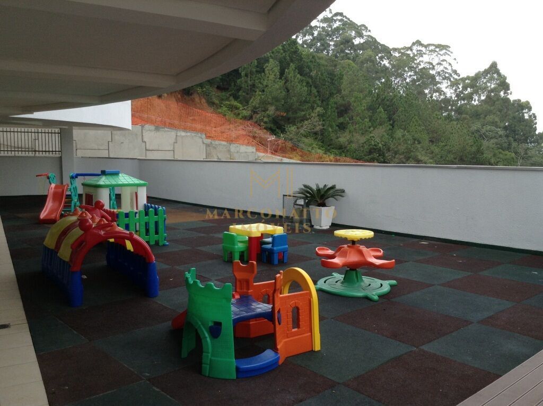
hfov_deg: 55.4
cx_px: 272
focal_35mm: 33
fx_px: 517
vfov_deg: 42.8
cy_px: 203
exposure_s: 1/157
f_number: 2.4
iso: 32
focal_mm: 3.3
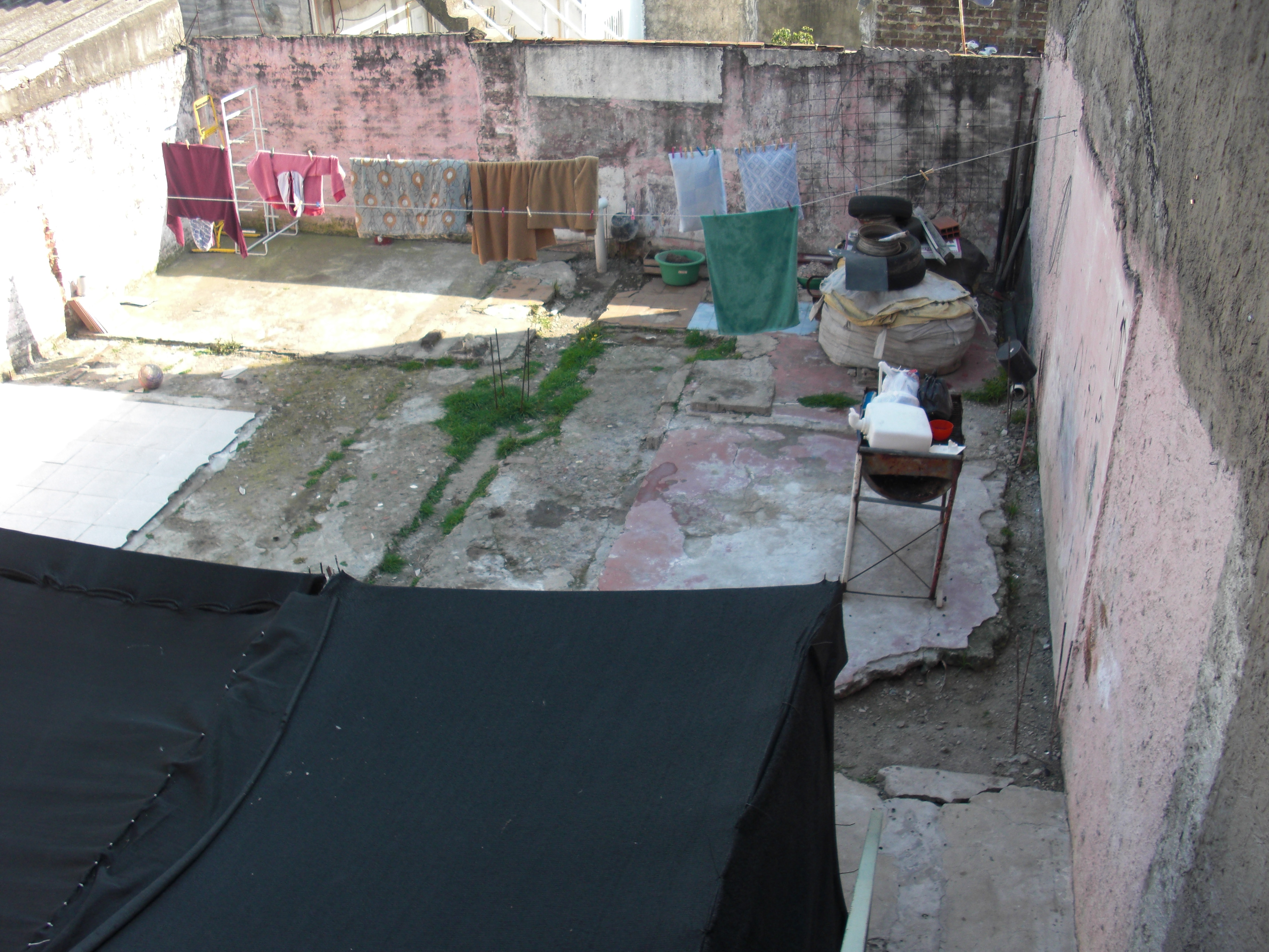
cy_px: 476
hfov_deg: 51.4
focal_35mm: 36
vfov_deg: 39.7
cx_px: 634
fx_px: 1320
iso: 50
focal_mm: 6.3
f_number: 2.8
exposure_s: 1/250
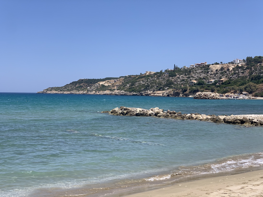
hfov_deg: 36.8
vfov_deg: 28.0
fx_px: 395
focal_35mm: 52
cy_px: 98
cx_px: 132
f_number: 2.4
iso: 16
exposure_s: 1/1497
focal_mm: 6
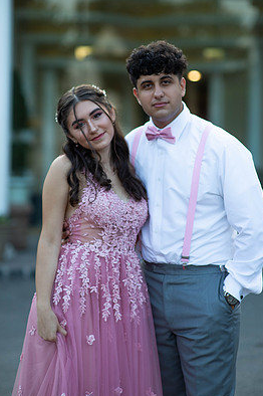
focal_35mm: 97
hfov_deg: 14.1
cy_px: 185
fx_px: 1065
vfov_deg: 21.0
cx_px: 147
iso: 250
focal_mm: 85
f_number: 2
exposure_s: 1/1000
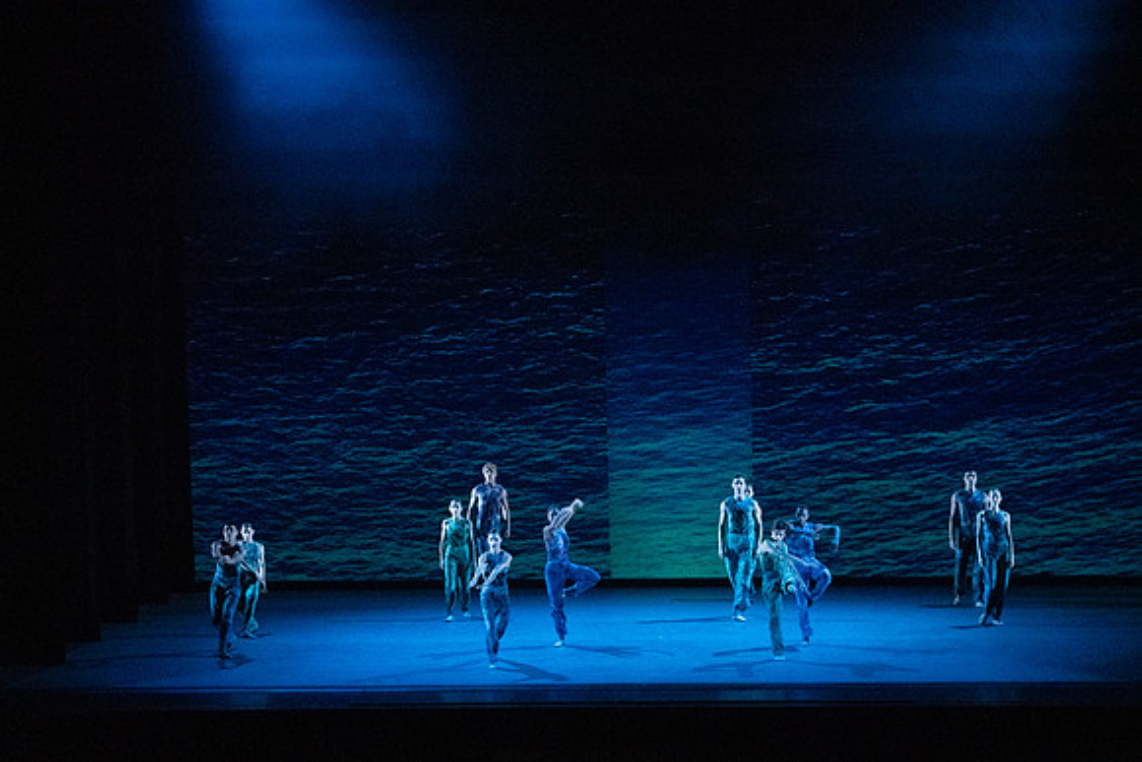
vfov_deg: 12.6
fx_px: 3458
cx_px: 571
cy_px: 381
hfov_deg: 18.8
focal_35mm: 109
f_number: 5.6
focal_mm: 109
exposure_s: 1/400
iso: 16000
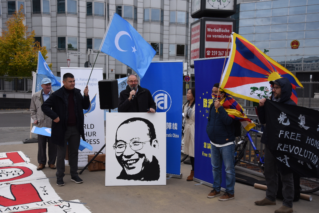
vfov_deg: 31.9
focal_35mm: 42
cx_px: 160
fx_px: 372
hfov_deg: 46.4
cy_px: 106
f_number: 8
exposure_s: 1/1000
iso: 800
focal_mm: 42
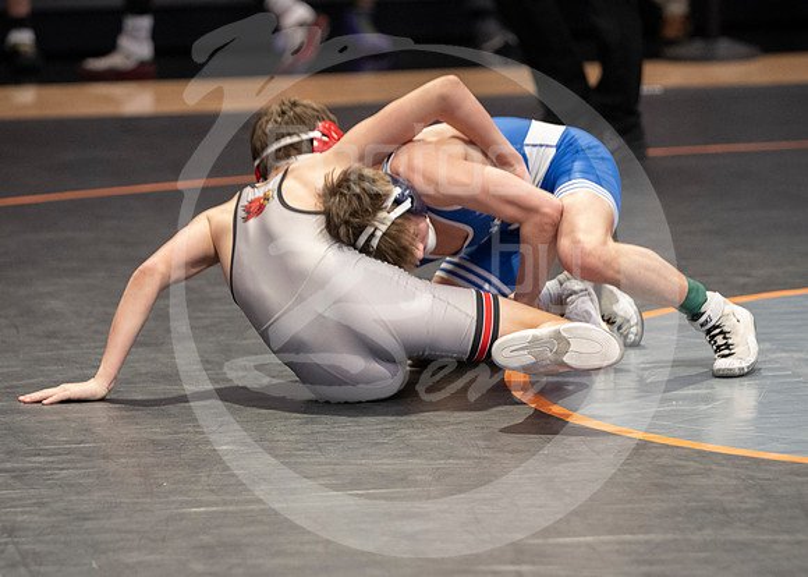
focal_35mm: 231
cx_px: 333
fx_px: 5289
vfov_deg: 6.2
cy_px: 438
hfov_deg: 8.7
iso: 3200
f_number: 2.8
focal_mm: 145
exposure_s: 1/1000
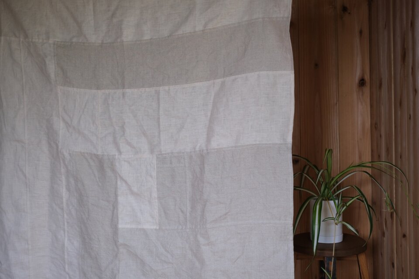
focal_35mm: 45
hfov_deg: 43.6
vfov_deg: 29.9
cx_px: 210
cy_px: 140
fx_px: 524
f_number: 2.8
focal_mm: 30
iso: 1000
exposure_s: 1/100
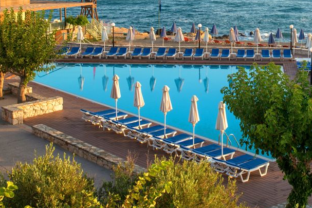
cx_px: 138
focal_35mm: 54
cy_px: 59
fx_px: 468
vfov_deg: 24.9
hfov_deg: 36.8
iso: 200
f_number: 8
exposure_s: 1/125
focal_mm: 32
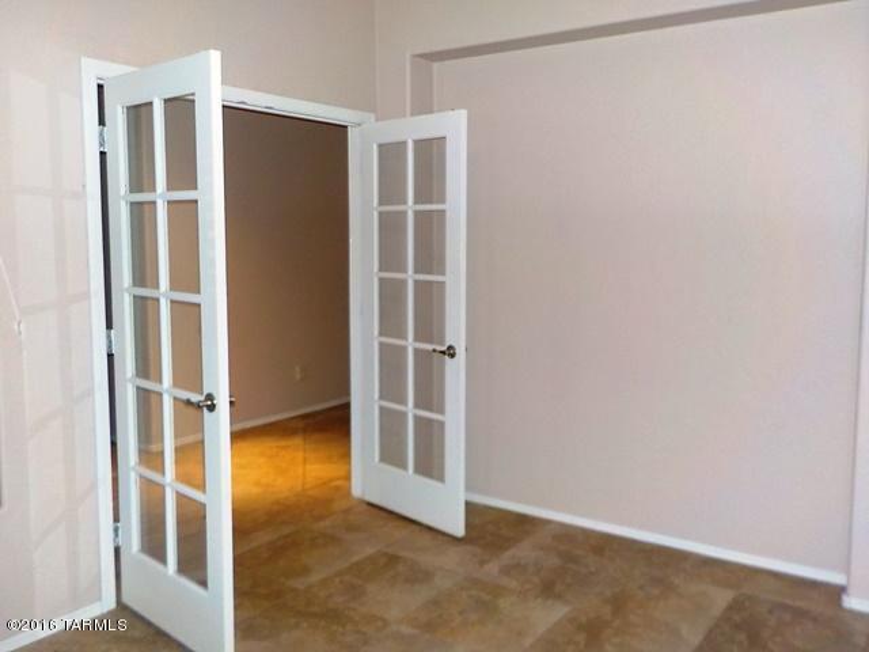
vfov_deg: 46.8
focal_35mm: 30
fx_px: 753
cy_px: 326
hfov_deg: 60.0
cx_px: 434
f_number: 3.3
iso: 220
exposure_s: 1/30
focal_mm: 4.1
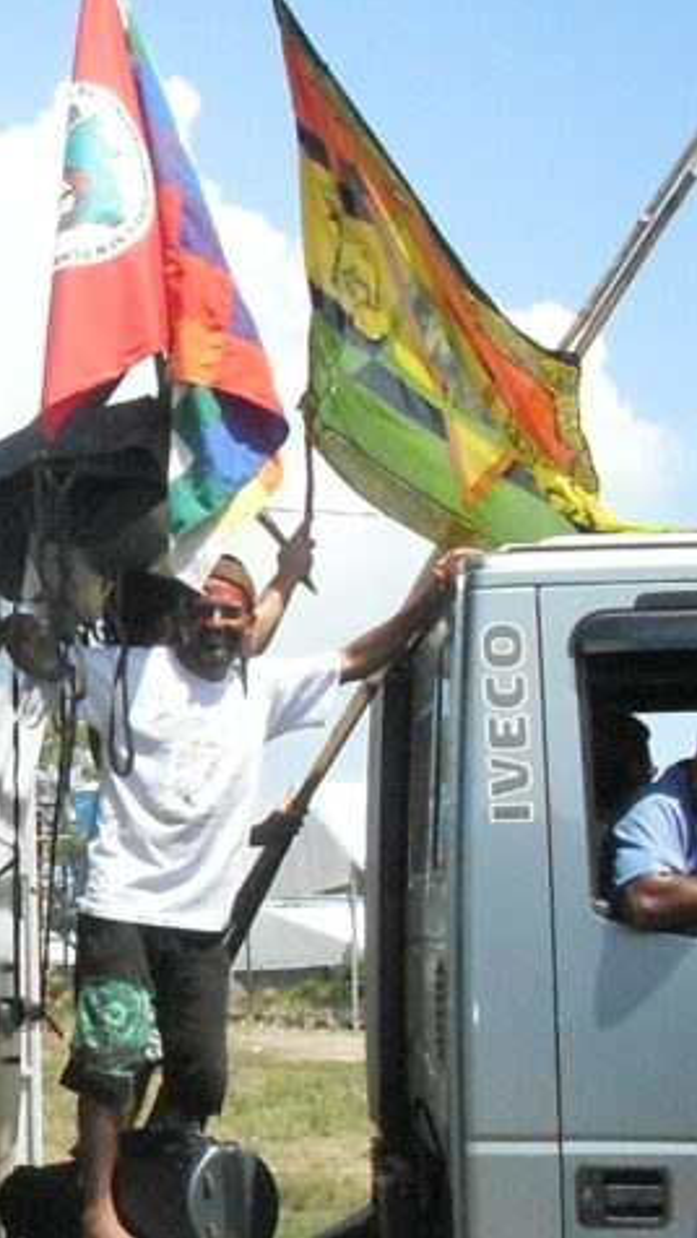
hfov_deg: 12.3
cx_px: -632
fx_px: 2922
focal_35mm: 89
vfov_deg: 23.9
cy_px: 700
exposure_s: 1/750
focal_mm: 6.3
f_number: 8.4
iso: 400
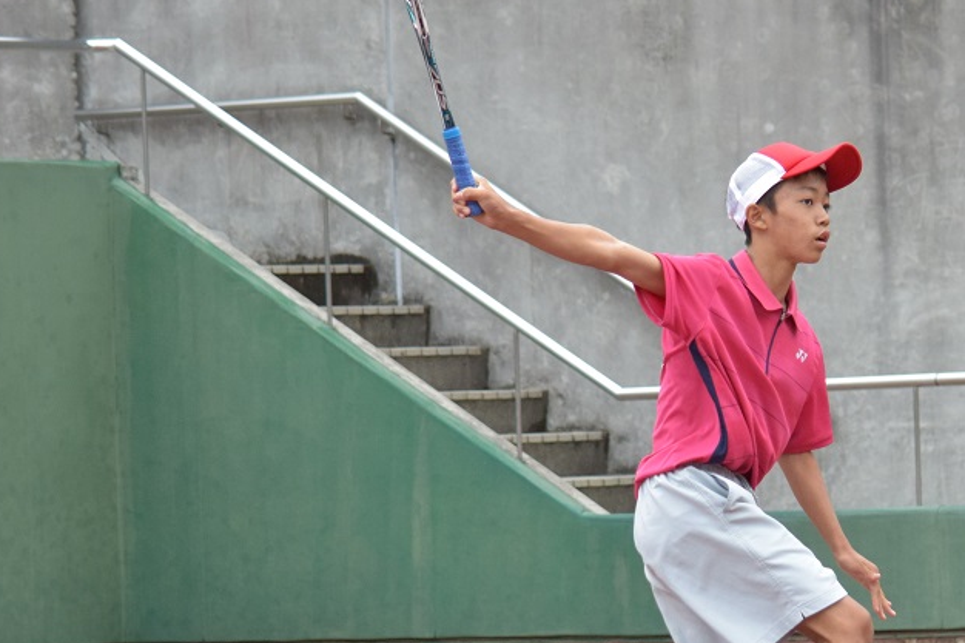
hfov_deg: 10.0
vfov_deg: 6.7
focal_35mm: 206
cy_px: 399
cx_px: 725
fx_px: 5520
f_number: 4.5
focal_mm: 86
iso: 1250
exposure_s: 1/1600
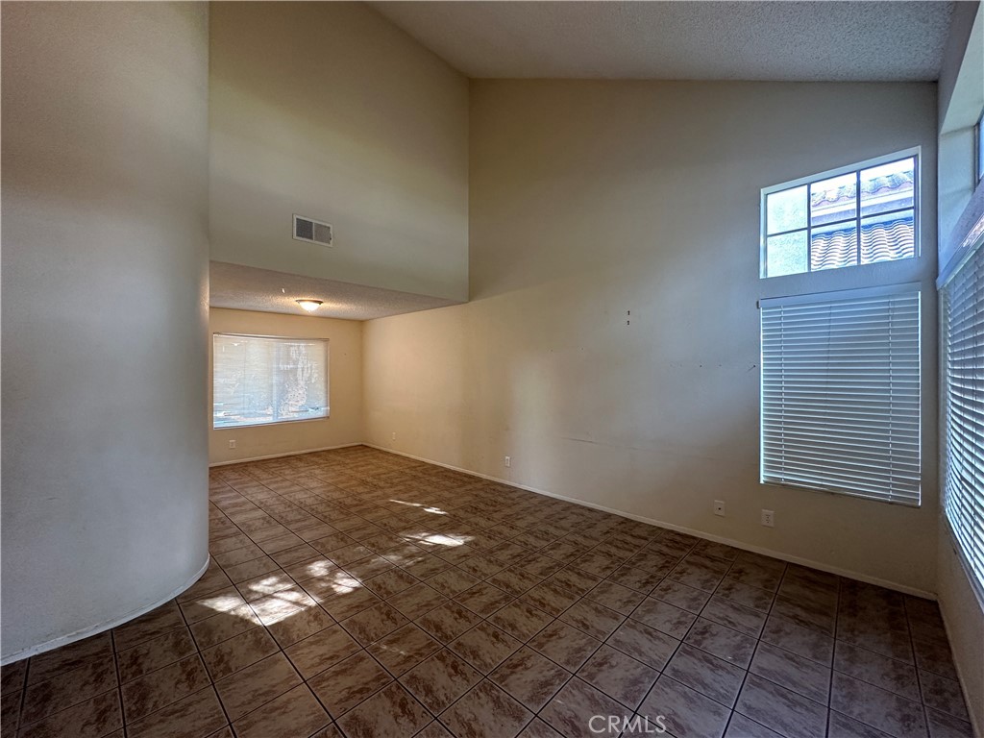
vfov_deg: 85.7
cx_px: 492
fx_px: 398
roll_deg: +0.0
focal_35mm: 14
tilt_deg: +0.8
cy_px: 369
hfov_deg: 102.1
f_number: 2.2
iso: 200
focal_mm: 2.22
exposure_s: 1/120
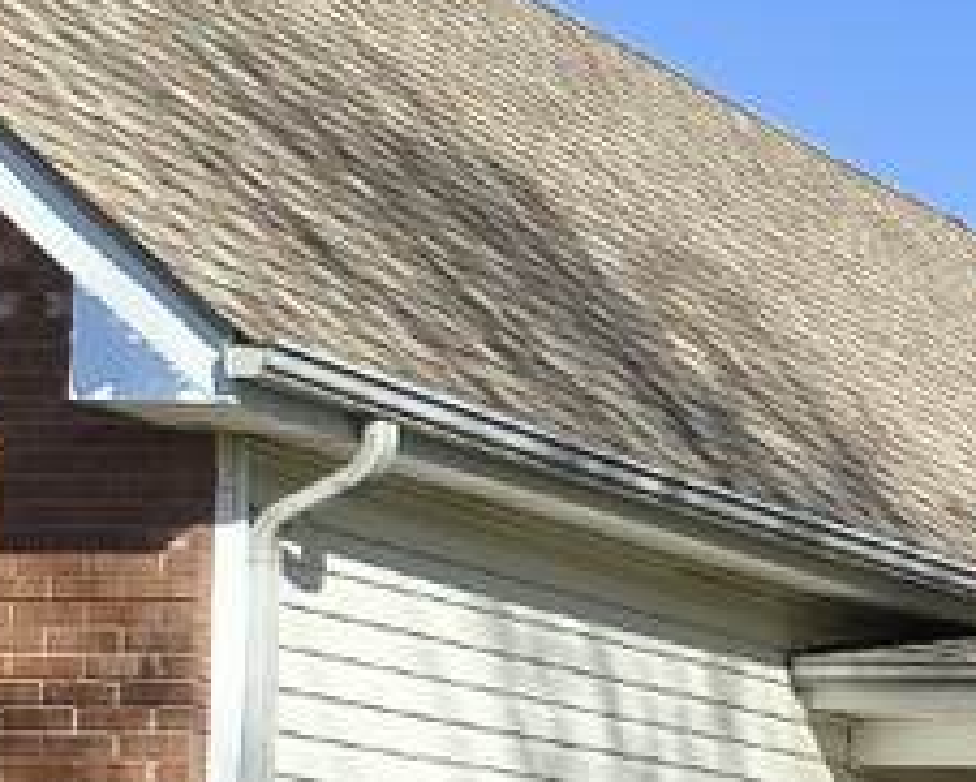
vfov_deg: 11.4
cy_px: 1053
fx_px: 3816
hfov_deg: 11.5
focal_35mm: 132
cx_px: 2481
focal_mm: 5.56
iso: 100
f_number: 1.8
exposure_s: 1/1360
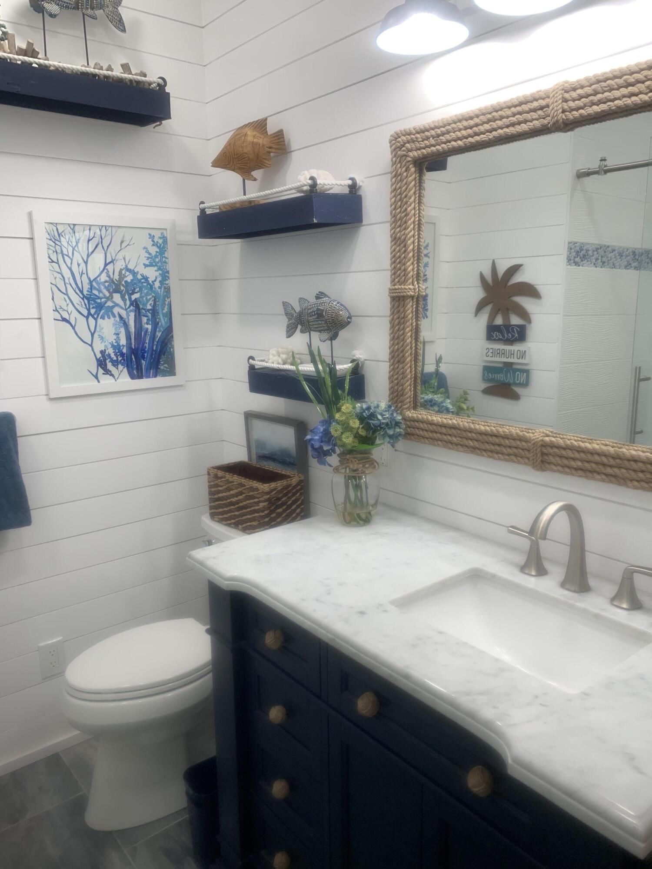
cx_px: 326
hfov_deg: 53.1
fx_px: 653
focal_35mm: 26
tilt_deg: -8.8
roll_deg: +2.3
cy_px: 434
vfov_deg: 67.3
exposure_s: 1/120
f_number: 1.8
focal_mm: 4.25
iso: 64
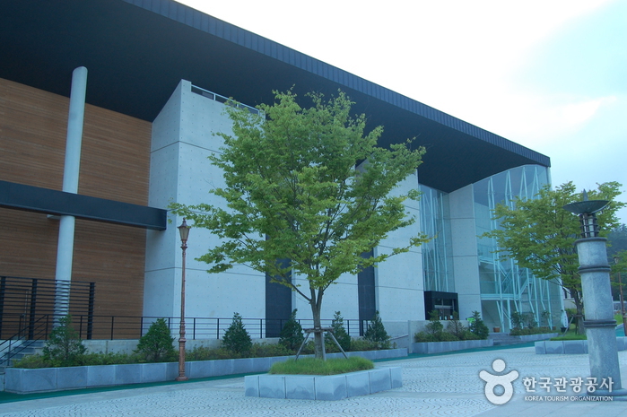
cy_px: 208
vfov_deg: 39.9
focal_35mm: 33
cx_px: 314
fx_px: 574
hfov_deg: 57.3
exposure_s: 1/30
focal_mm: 22
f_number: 7.1
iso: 450
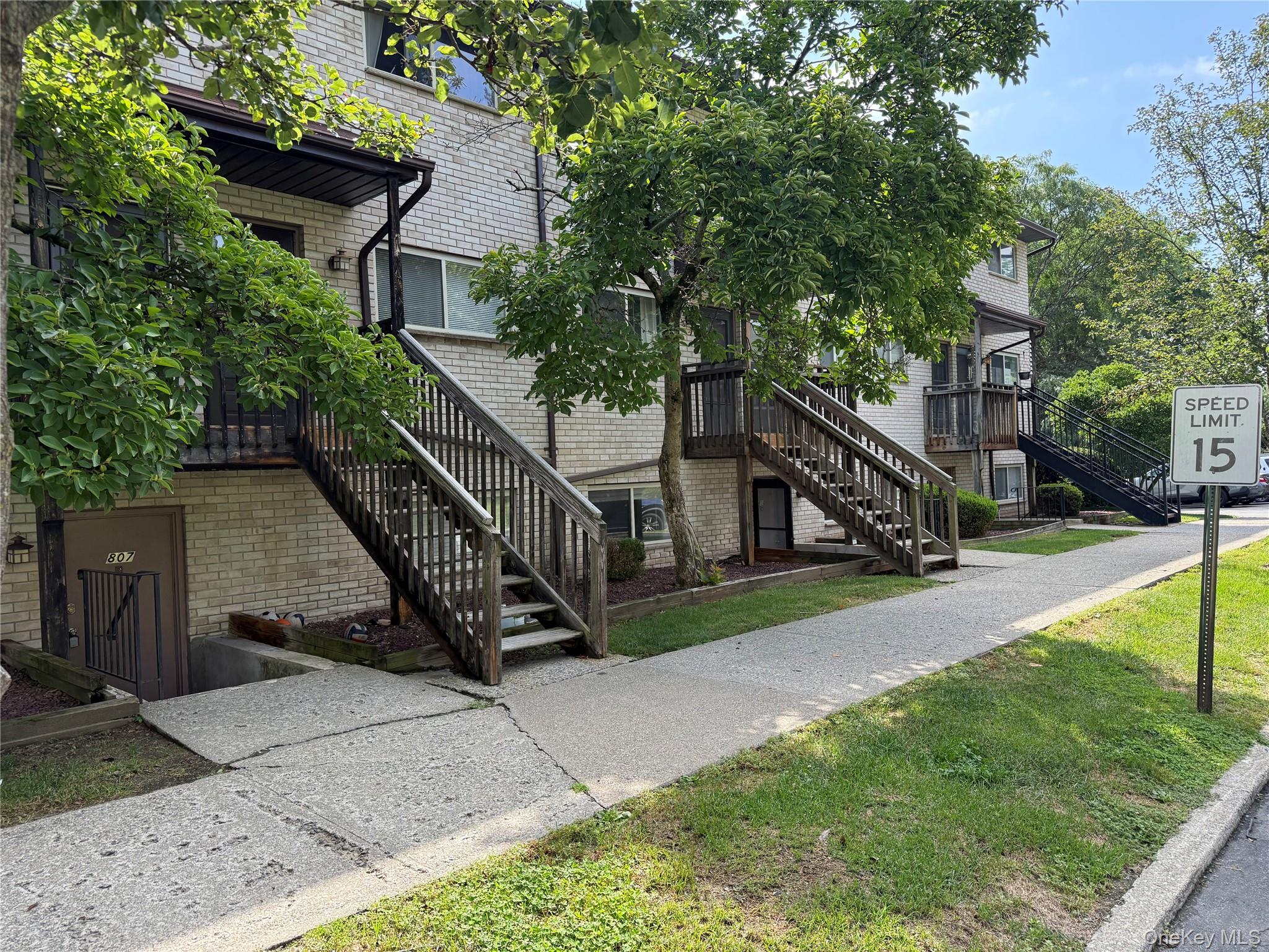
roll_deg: +2.9
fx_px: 880
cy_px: 476
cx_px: 634
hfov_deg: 71.6
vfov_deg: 56.8
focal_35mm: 24
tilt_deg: -0.6
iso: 100
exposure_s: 1/1156
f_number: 1.78
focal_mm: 6.76
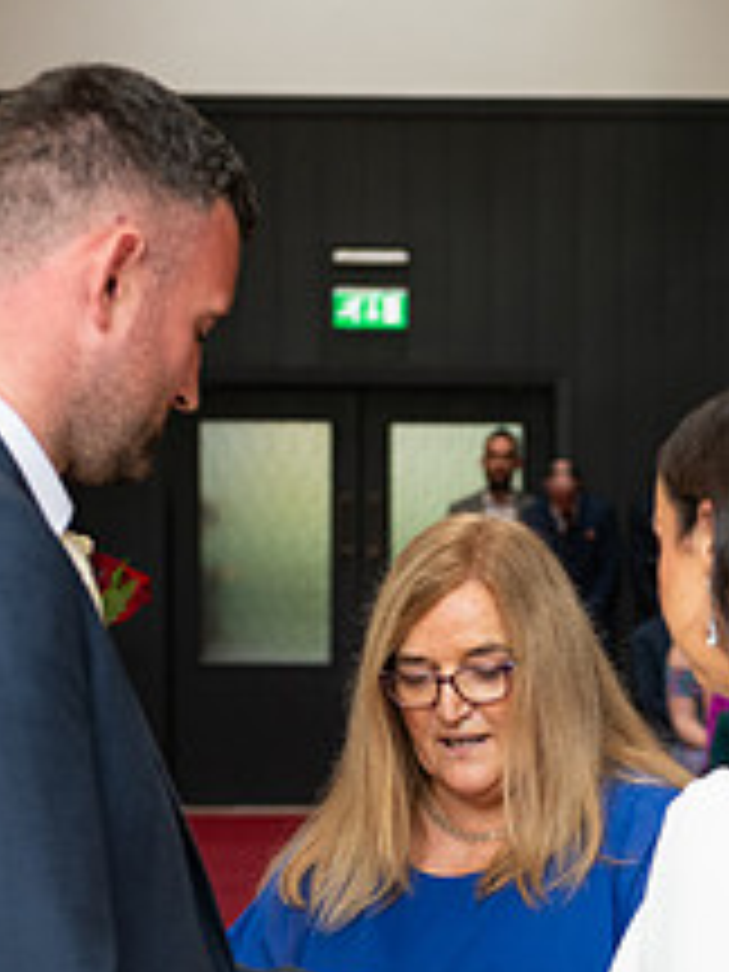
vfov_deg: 15.1
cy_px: 853
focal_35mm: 129
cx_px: 495
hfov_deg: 11.5
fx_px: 3622
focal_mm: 50
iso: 640
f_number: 3.5
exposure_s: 1/160
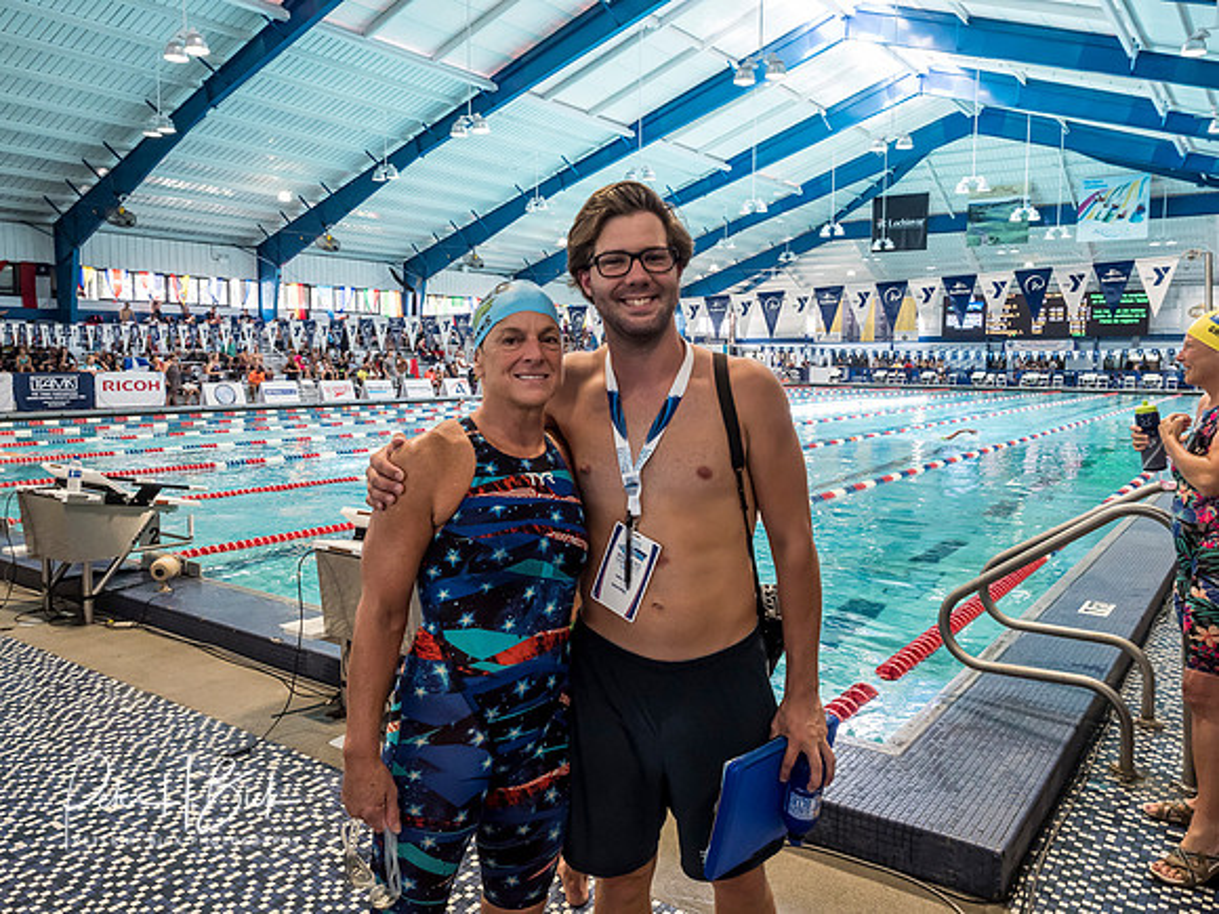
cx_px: 610
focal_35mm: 26
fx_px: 916
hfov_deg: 67.3
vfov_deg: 53.1
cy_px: 457
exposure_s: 1/125
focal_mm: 13
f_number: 5
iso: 1600
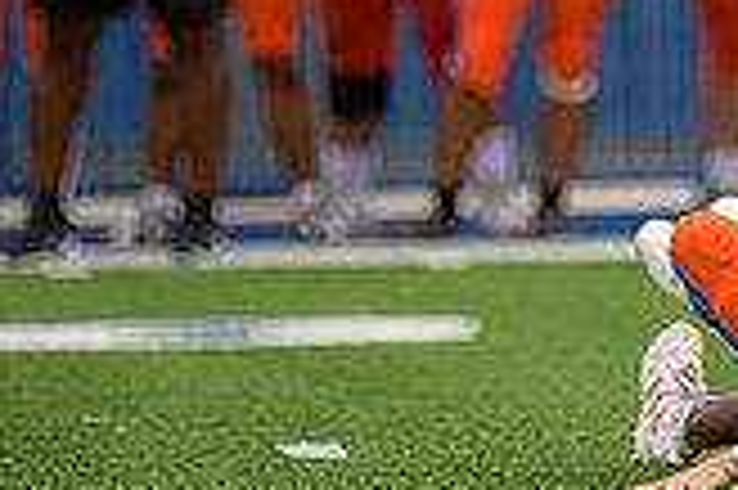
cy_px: 128
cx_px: 900
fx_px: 21769
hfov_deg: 1.9
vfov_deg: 1.3
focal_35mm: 1063
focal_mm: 300
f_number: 2.8
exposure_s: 1/800
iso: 220
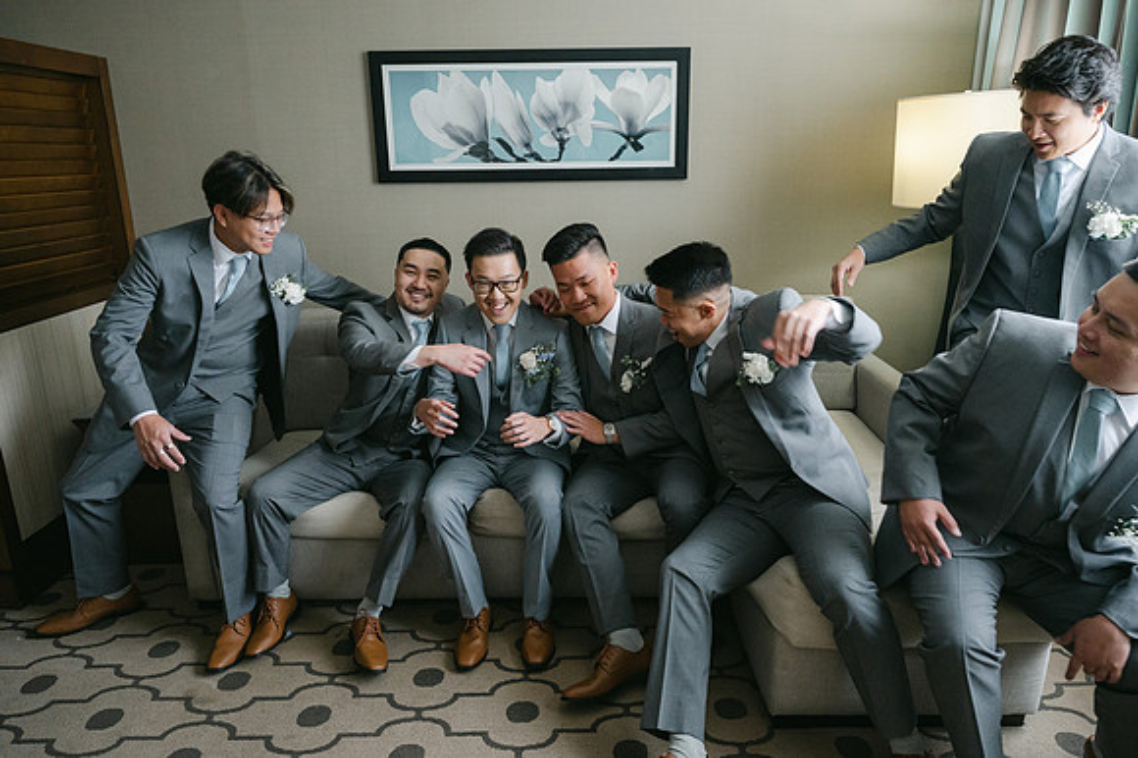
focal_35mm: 24
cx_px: 569
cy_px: 379
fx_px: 758
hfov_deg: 73.8
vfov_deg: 53.1
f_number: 5.6
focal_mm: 24
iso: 3600
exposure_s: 1/125
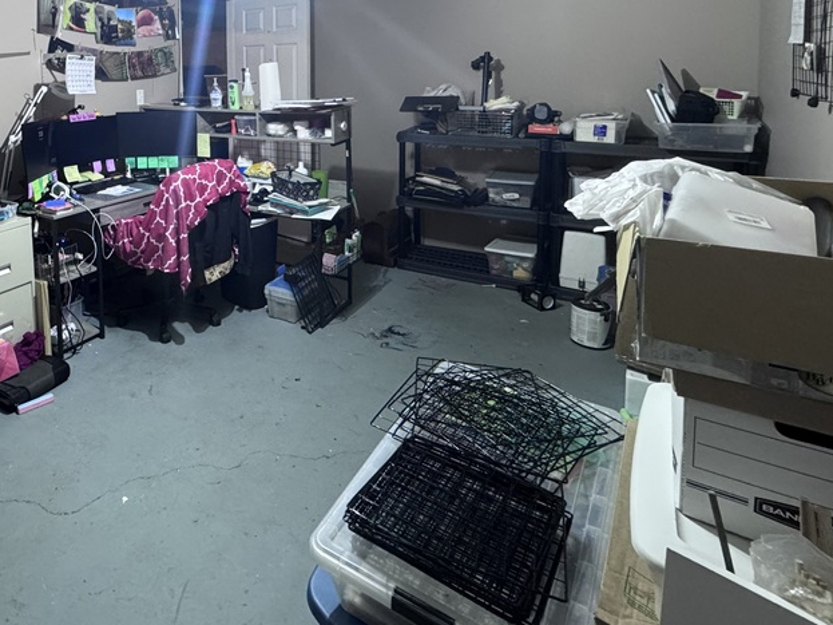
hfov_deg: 66.2
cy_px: 112
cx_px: 189
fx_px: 577
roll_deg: +1.6
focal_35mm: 24
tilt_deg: -4.9
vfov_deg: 52.5
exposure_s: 1/60
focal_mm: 2.22
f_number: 2.2
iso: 320
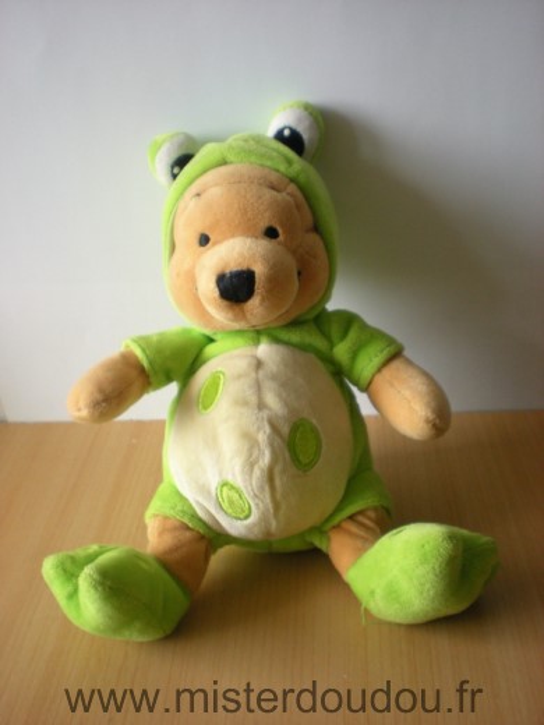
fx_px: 796
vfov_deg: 49.0
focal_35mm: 38
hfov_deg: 37.7
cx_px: 272
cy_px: 362
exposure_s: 1/59.8
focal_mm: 6.3
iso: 173
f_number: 3.1
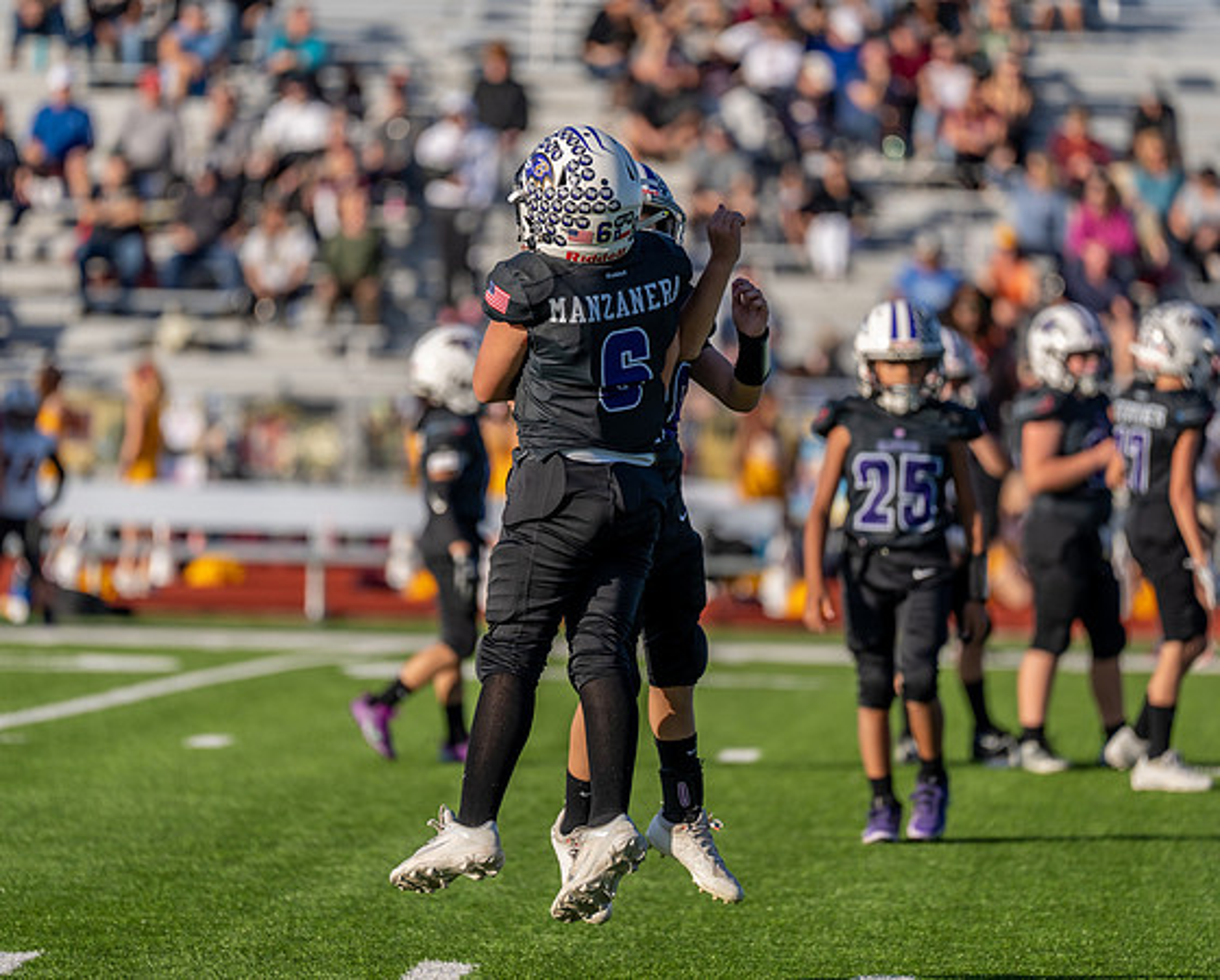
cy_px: 445
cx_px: 617
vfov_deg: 6.0
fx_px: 9423
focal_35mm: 261
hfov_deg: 7.4
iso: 100
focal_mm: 200
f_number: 2.8
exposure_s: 1/2000
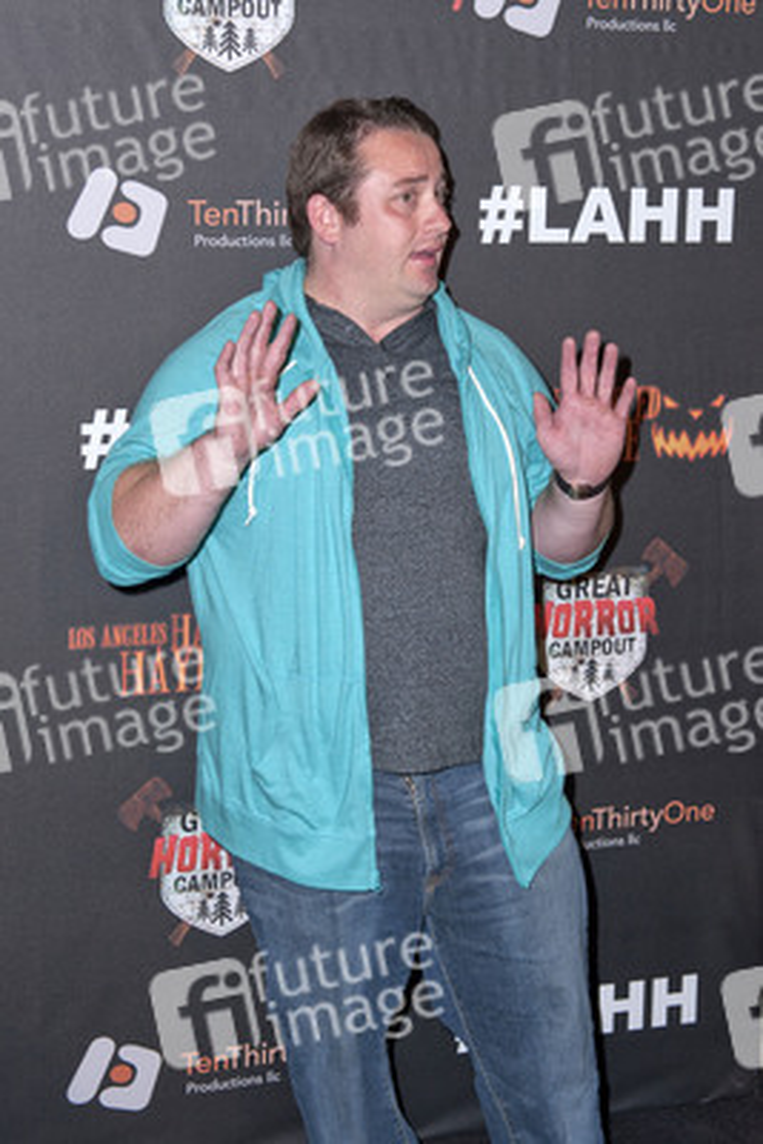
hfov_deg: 29.9
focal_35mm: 45
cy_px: 572
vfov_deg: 43.6
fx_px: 1429
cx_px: 382
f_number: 4.5
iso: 400
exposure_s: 1/400
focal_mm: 45
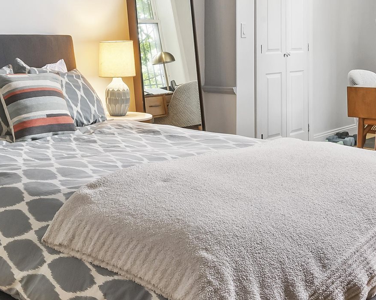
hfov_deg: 34.2
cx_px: 67
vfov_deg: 27.7
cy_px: 39
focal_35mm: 53
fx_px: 590
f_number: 16
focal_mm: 16
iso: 400
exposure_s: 1/3
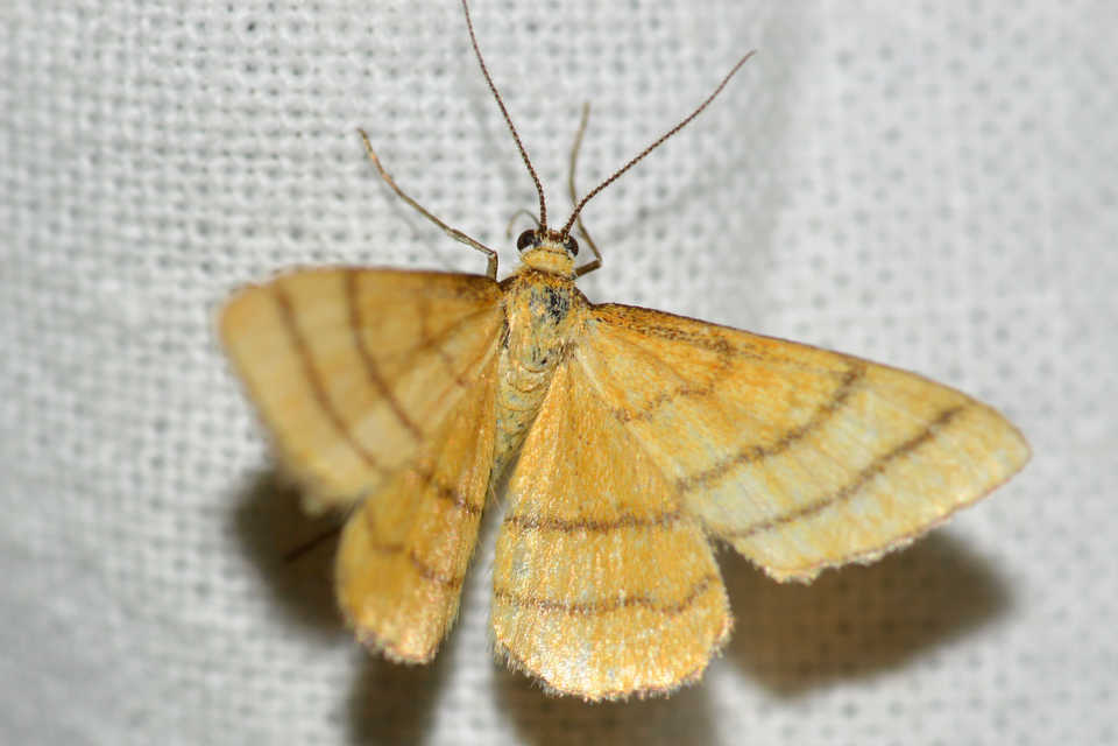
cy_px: 373
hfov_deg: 13.7
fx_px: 4658
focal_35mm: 150
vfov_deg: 9.1
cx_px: 559
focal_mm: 100
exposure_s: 1/200
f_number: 20
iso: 100
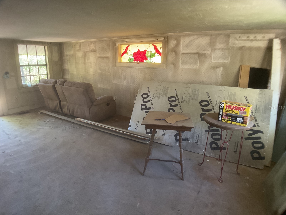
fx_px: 240
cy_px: 108
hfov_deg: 61.7
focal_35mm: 29
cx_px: 143
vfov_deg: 48.2
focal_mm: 3
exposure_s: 1/40
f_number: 1.8
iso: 200
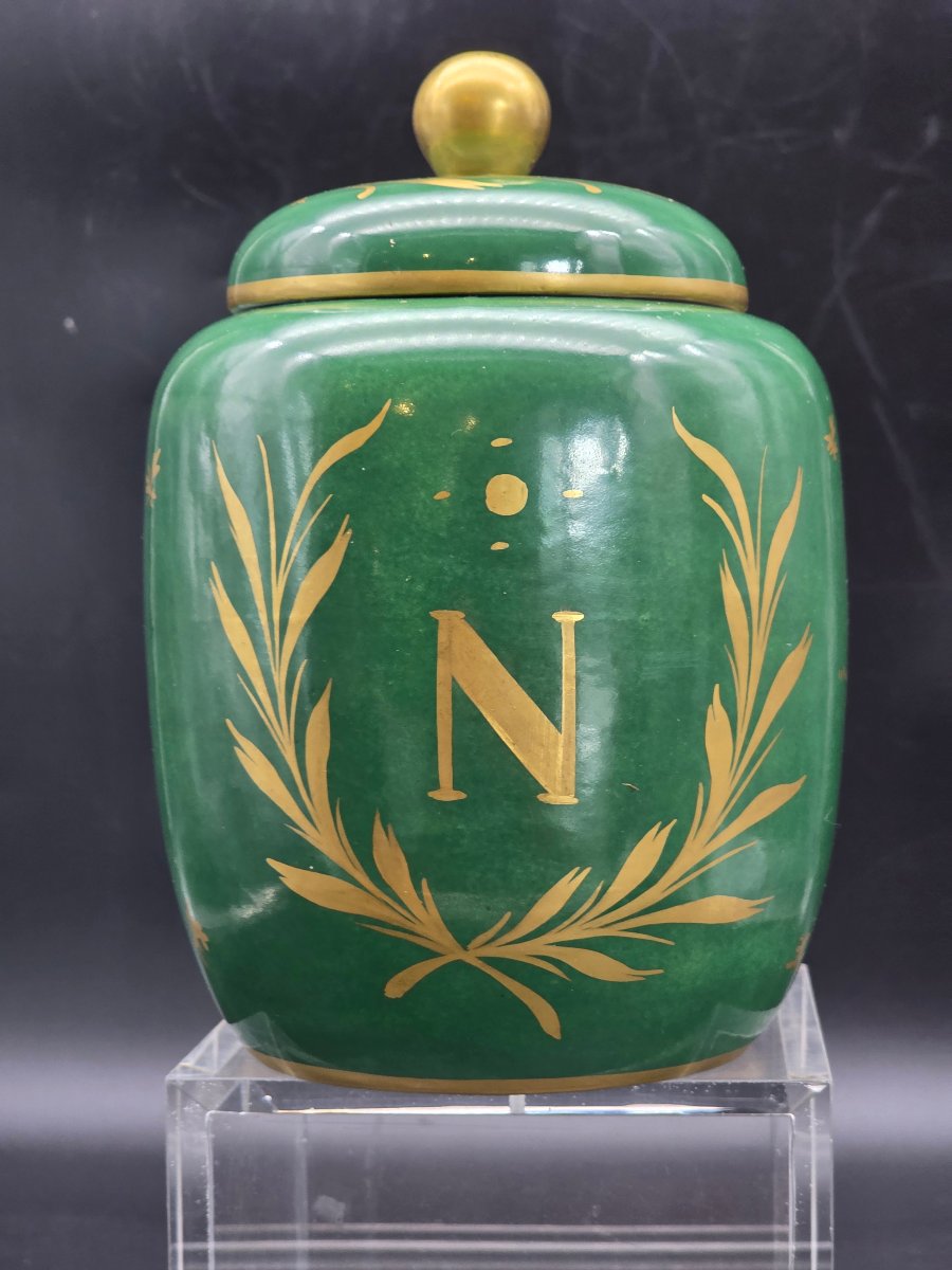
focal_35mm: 69
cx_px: 476
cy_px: 635
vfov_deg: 28.2
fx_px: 2530
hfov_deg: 21.3
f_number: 2.4
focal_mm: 7.9
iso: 160
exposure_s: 1/36.6
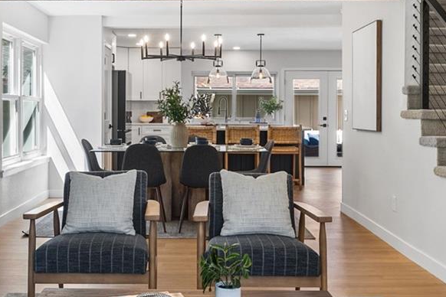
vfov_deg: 30.4
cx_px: 179
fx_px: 545
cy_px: 111
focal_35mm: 44
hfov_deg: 44.3
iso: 200
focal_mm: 16
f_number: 8
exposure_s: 1/2.5
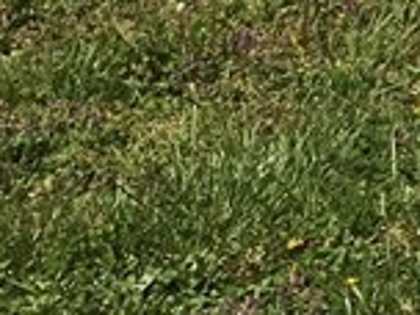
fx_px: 2366
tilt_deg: +2.4
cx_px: 1395
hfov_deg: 8.1
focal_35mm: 195
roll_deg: +0.7
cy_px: -652
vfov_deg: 6.8
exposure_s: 1/3497
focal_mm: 4.15
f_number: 2.2
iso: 25
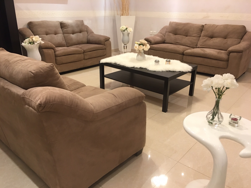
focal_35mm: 29
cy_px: 94
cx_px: 126
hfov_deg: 61.7
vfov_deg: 48.2
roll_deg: -0.3
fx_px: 210
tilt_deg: -21.0
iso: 50
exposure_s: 1/15
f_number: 2.2
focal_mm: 4.15
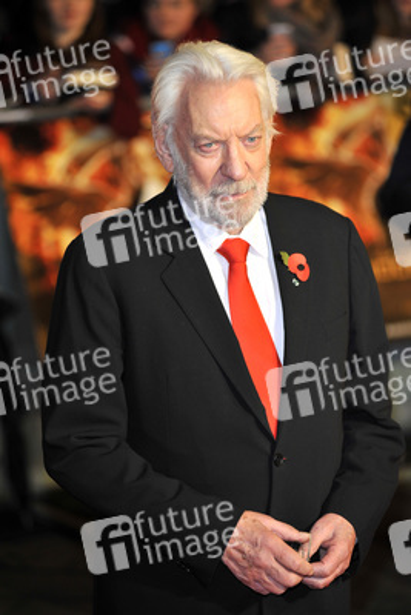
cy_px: 308
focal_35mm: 155
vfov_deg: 13.2
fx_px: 2652
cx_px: 206
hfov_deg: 8.9
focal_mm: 155
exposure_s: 1/250
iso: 1000
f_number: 4
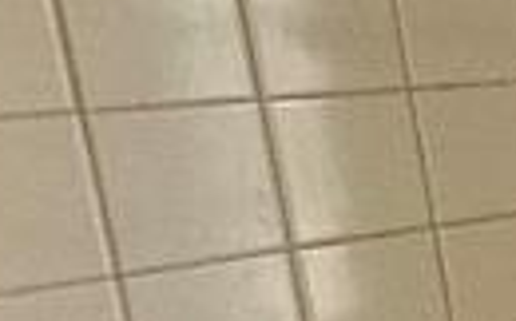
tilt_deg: -11.7
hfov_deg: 9.7
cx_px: 1782
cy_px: 313
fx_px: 1644
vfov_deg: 11.1
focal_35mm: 117
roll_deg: +1.3
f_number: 2.2
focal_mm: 2.22
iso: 125
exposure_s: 1/99
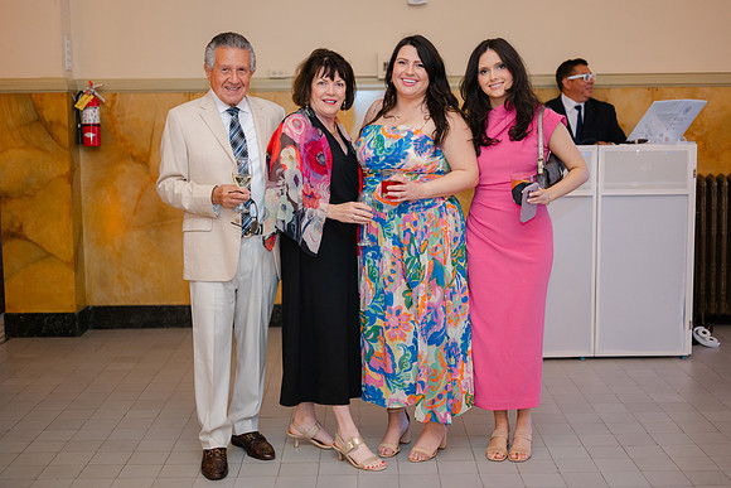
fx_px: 1015
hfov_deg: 39.6
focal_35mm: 50
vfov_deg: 27.0
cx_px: 366
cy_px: 244
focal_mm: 50
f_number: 1.8
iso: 320
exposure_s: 1/125
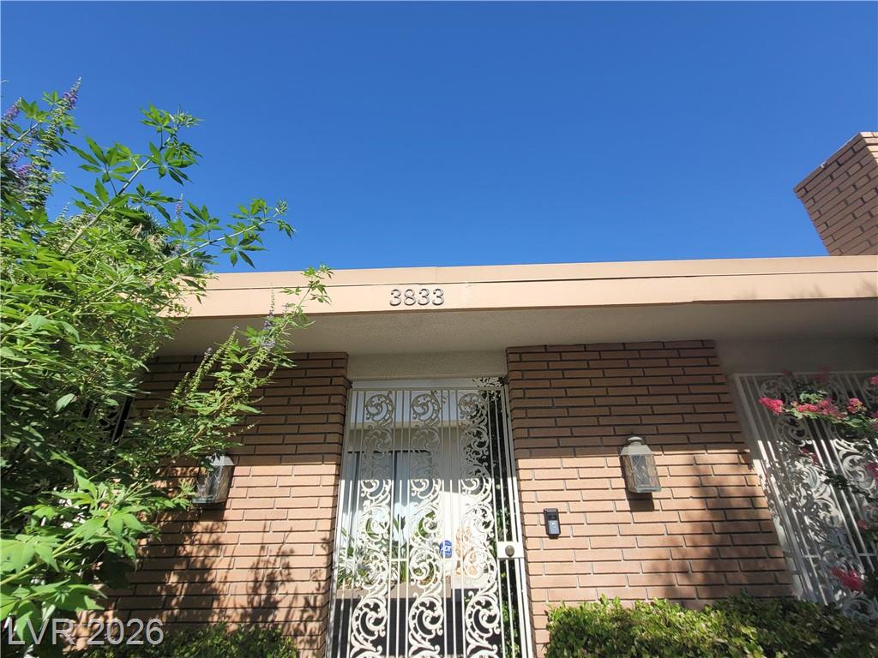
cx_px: 439
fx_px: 330
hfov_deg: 106.2
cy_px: 329
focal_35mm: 13
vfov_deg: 89.9
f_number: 2.2
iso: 64
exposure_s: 1/1484
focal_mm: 2.2
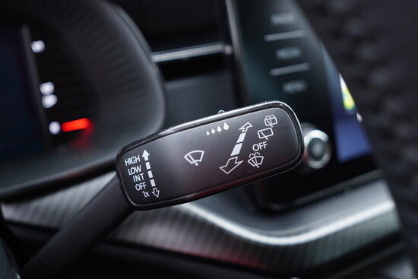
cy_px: 140
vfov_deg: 36.9
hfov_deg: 53.1
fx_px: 418
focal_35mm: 36
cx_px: 209
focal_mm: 24
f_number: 2.8
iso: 400
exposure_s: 1/40
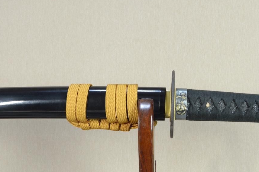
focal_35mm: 49
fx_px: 352
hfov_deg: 39.7
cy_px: 102
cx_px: 181
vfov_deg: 27.4
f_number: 11
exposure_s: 1/2
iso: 400
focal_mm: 20
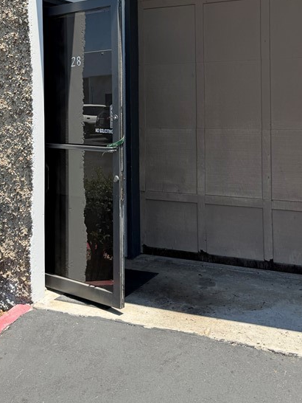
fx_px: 523
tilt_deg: -3.8
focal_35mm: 45
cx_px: 180
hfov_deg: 32.1
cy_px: 101
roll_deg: -0.1
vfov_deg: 40.9
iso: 80
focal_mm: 6.76
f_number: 1.78
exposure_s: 1/2110
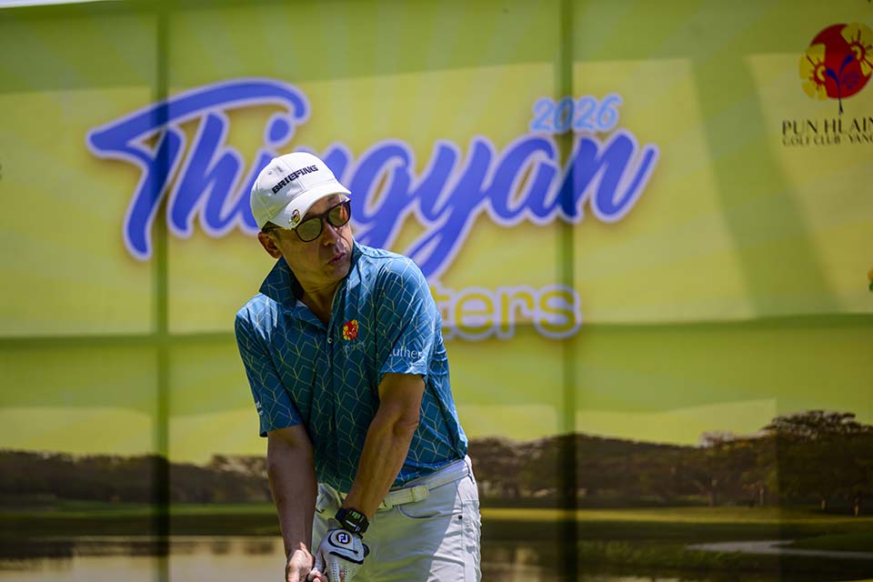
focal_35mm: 200
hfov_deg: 10.3
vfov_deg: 6.9
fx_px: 4850
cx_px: 436
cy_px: 291
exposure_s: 1/8000
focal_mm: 200
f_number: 2.8
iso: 560
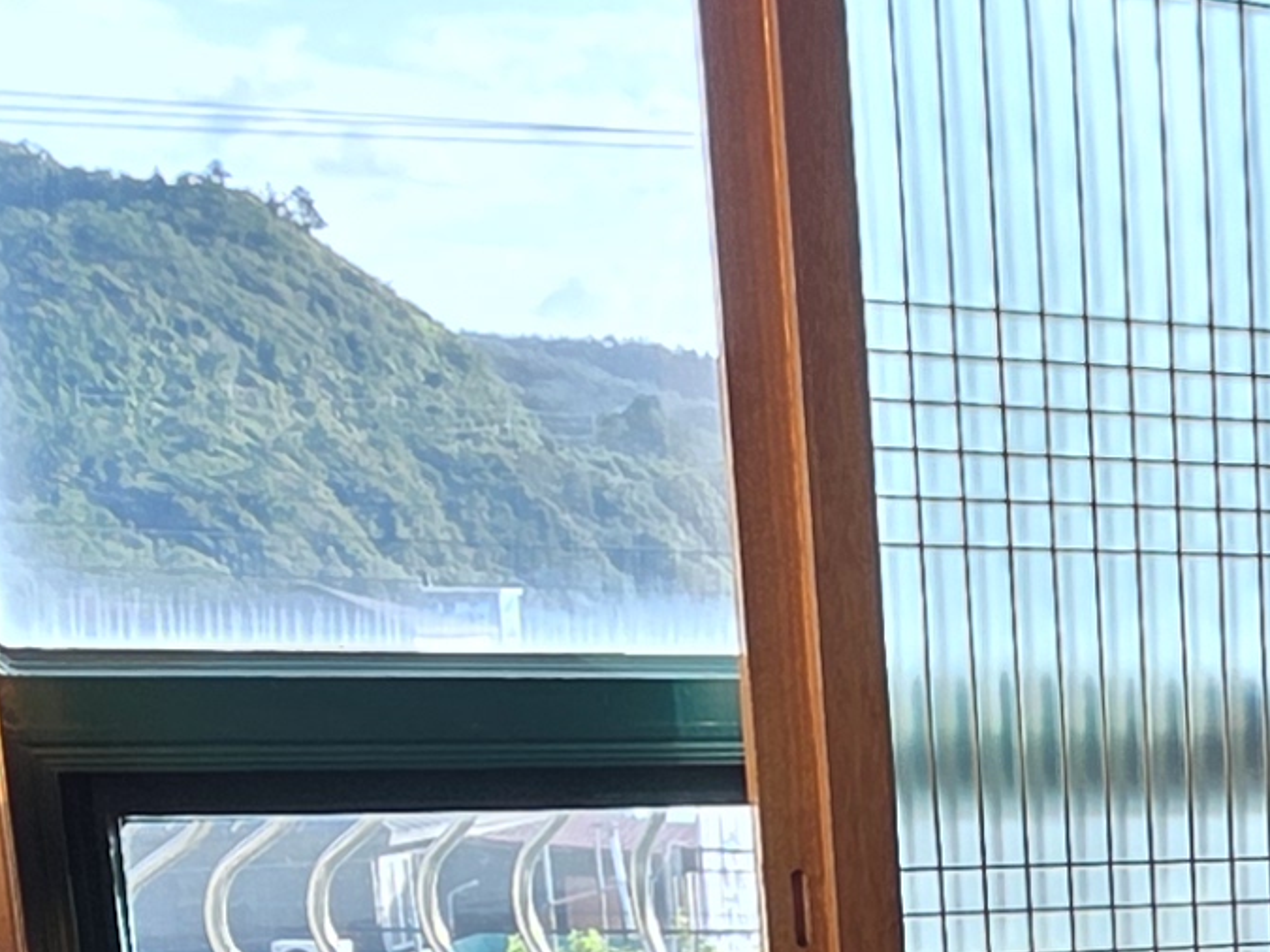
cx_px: 1944
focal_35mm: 77
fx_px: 2824
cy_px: 1315
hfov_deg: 21.1
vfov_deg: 17.6
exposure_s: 1/163
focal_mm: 2.2
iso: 40
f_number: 1.9
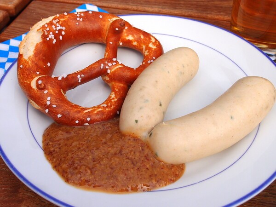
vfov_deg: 35.1
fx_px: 327
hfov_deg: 45.8
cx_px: 138
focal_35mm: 41
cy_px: 104
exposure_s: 1/800
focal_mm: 8.99
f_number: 4.5
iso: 100
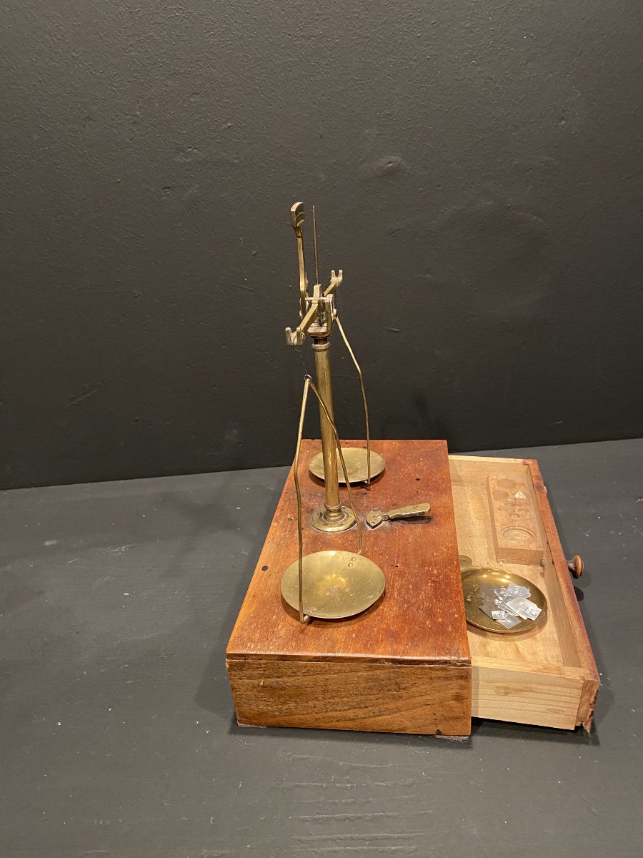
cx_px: 322
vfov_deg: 67.3
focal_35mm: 26
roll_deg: +5.3
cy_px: 429
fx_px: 644
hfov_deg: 53.1
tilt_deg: -23.2
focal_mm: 4.25
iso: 500
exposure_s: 1/25
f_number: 1.8
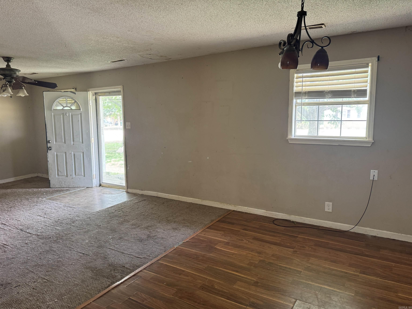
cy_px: 154
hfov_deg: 71.6
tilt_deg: -9.0
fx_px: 286
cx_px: 206
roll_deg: +0.5
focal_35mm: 24
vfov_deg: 56.8
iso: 200
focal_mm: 6.76
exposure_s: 1/79
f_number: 1.78
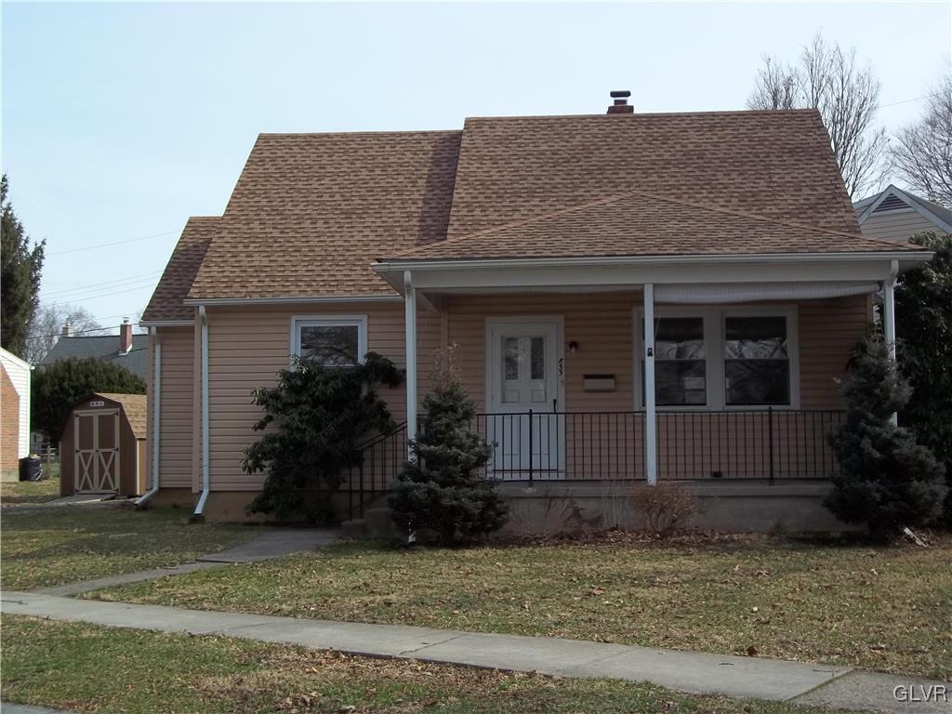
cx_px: 476
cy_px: 357
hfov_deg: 38.9
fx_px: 1348
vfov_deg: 29.7
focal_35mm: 49
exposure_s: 1/640
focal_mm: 8.8
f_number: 3.6
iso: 64
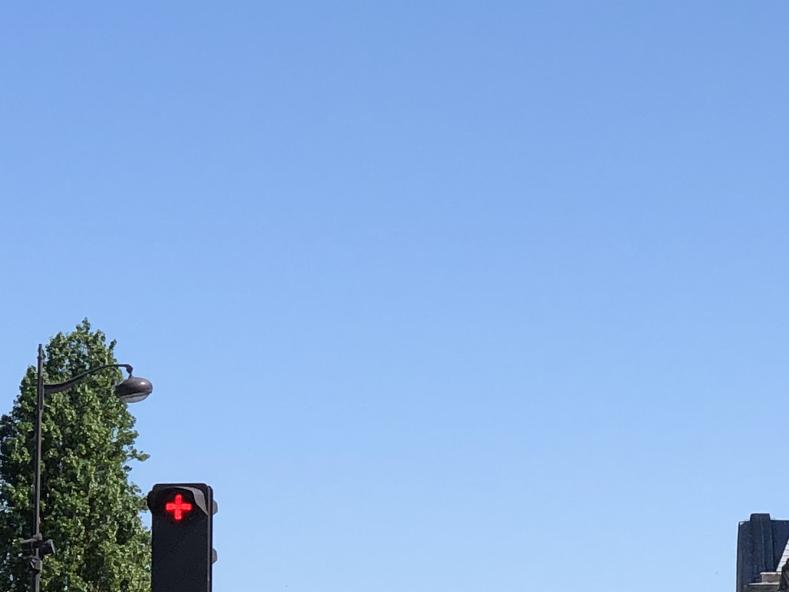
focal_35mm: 191
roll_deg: +0.6
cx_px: 784
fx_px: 4354
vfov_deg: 7.8
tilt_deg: +4.5
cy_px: 555
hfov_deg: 10.3
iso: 16
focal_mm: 6
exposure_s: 1/991
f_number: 2.4
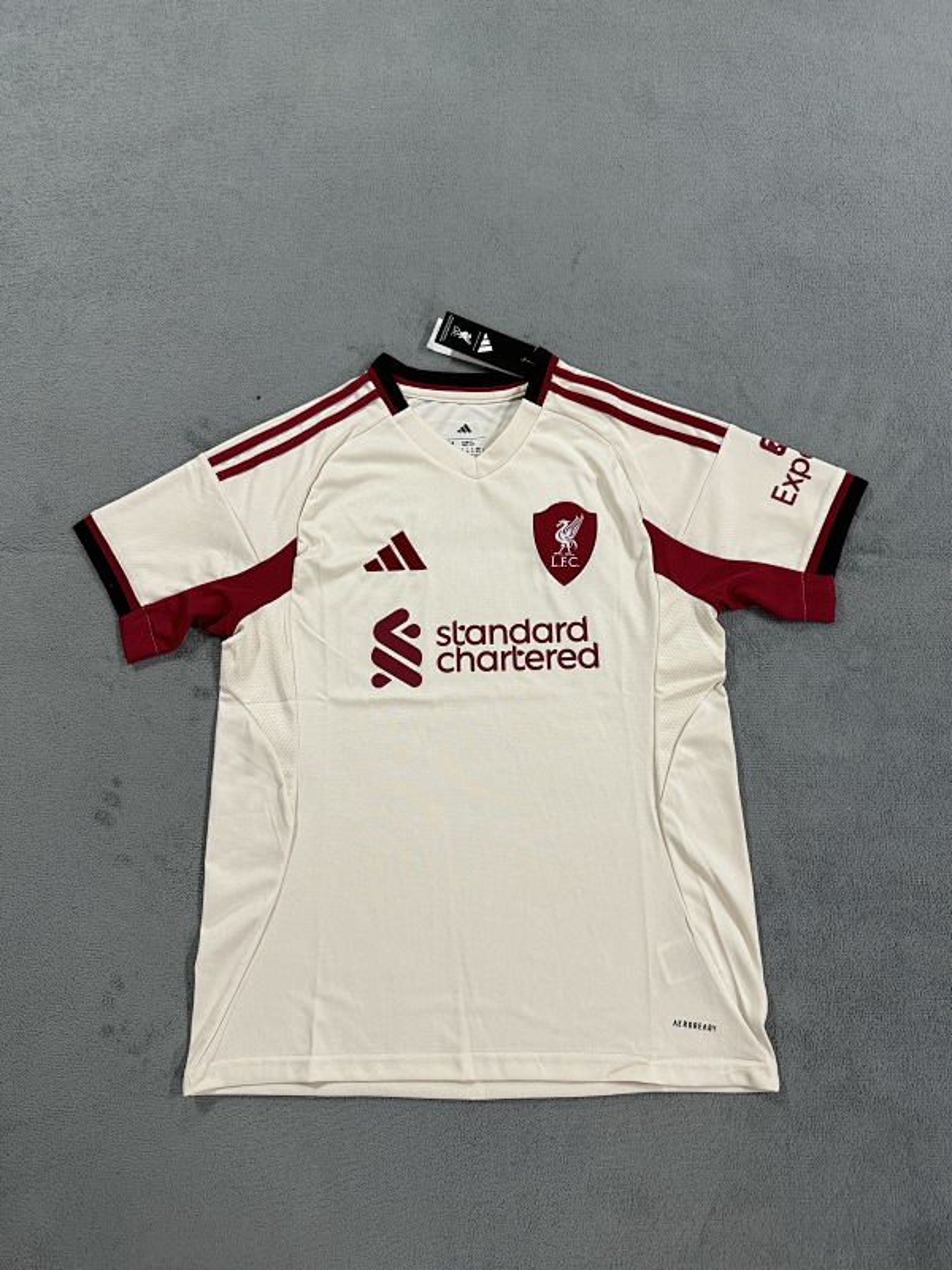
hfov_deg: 56.8
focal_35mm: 24
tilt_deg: -77.0
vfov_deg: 71.6
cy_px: 635
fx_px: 880
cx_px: 476
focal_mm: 6.76
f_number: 1.78
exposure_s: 1/67
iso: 200
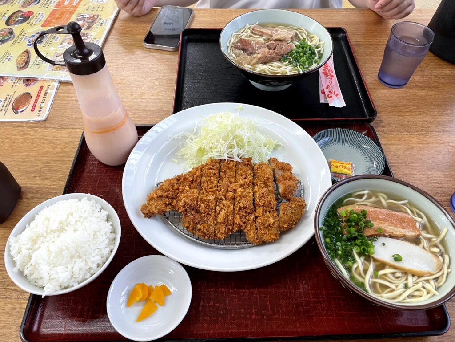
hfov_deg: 67.3
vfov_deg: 53.1
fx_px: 342
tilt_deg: -52.4
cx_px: 228
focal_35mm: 26
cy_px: 171
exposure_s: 1/60
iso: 100
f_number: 1.6
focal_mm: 4.2
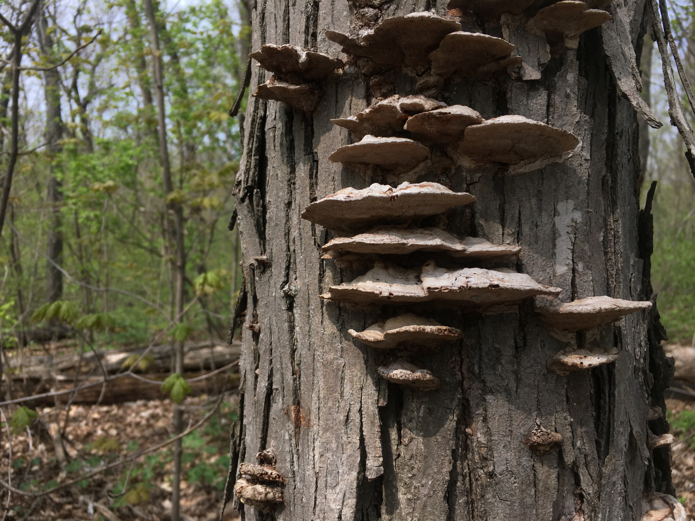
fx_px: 582
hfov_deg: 61.7
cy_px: 260
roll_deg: -1.7
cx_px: 348
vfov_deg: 48.2
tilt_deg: -7.1
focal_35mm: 29
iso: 25
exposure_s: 1/705
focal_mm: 4.15
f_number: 2.2
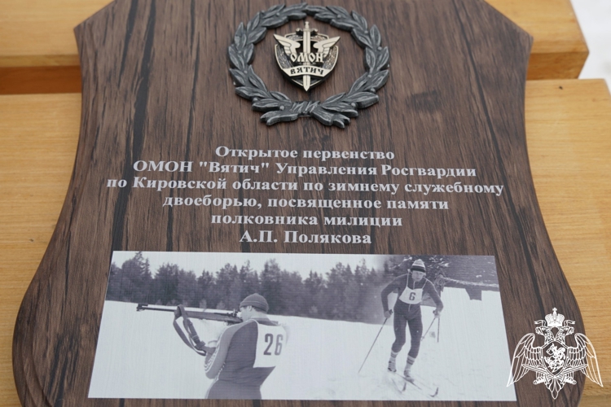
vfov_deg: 43.6
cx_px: 306
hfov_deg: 61.9
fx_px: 509
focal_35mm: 30
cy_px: 204
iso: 100
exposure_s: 1/80
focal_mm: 20
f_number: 4.5
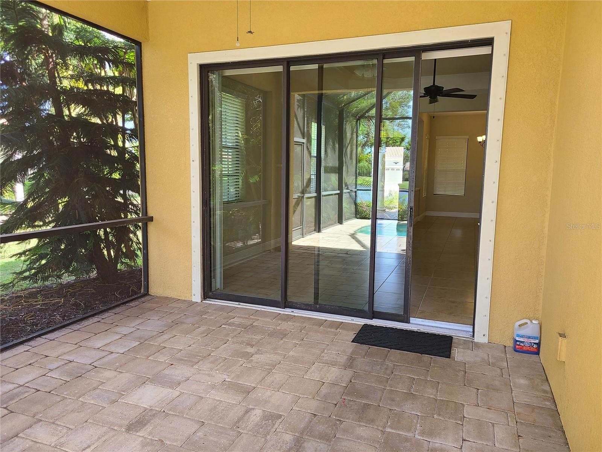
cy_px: 226
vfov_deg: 53.1
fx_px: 452
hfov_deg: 67.3
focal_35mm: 26
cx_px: 301
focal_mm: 5.4
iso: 50
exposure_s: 1/100
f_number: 1.8
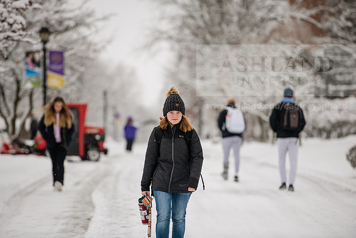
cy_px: 119
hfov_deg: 10.3
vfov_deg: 6.9
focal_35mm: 200
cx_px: 178
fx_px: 1978
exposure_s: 1/800
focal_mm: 200
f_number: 3.2
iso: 100
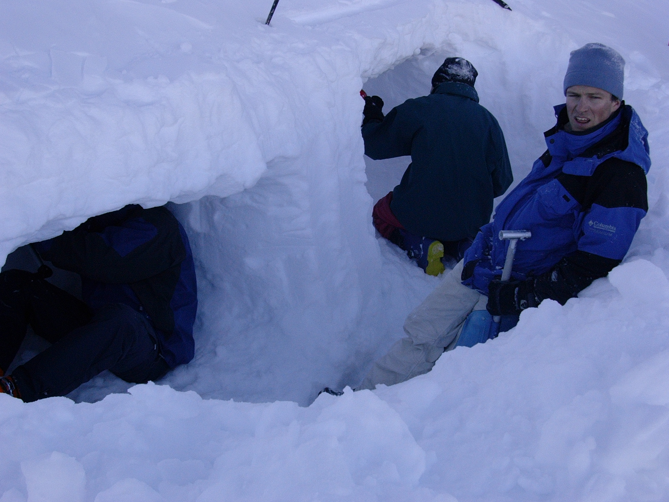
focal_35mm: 45
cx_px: 334
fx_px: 870
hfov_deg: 42.1
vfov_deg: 32.2
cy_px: 251
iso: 70
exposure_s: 1/406
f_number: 2.9
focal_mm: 6.7
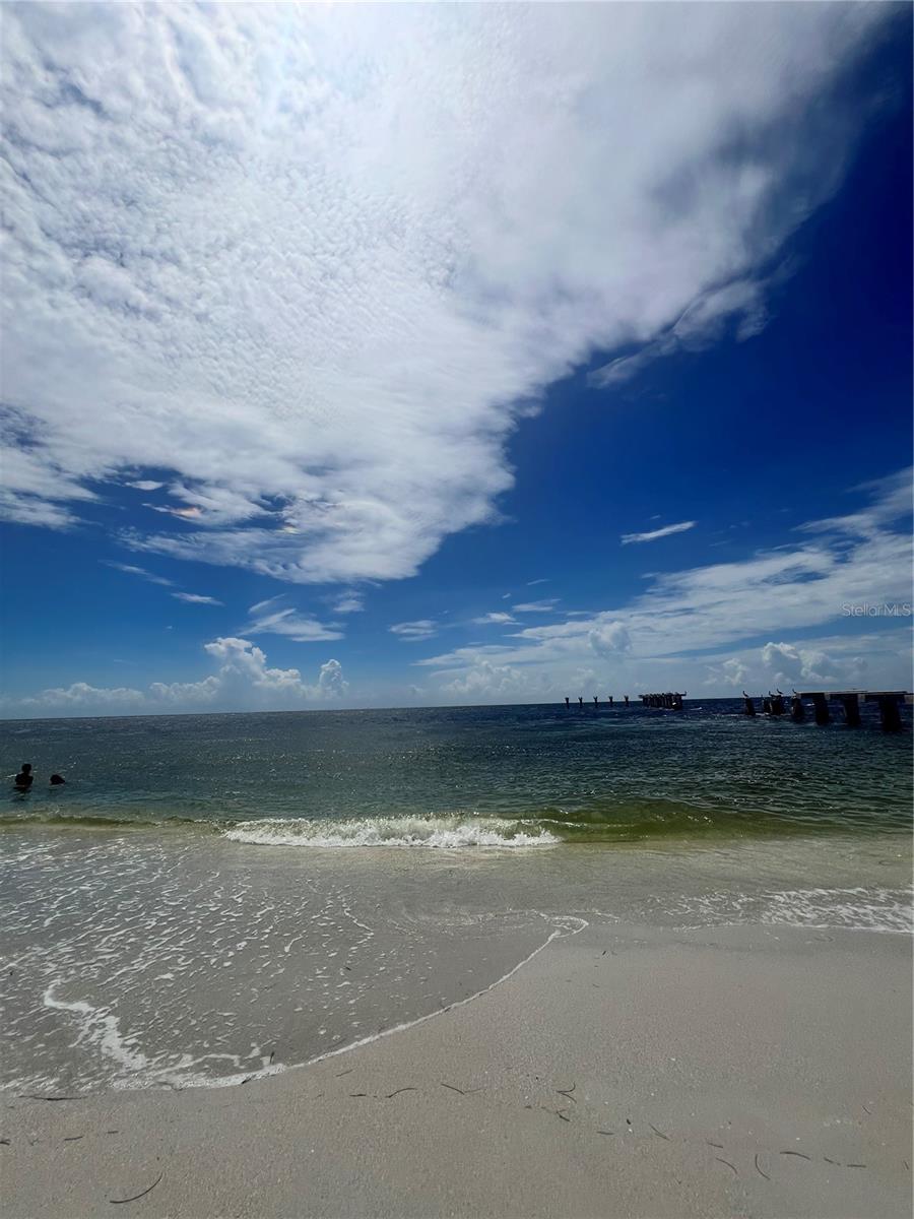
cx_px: 457
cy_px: 610
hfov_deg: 89.9
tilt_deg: +11.4
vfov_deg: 106.2
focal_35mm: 13
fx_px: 458
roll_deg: +0.8
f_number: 1.8
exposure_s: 1/6135
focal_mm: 1.57
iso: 32
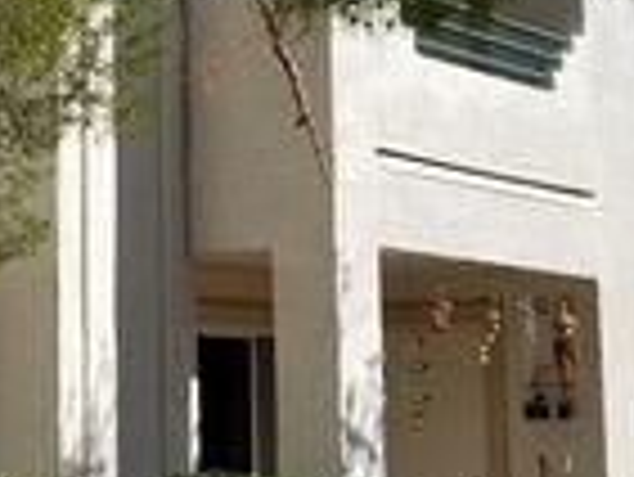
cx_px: -108
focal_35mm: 92
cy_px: 128
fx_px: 1686
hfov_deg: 20.1
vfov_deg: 16.0
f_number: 1.7
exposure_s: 1/3400
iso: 50
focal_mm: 4.25
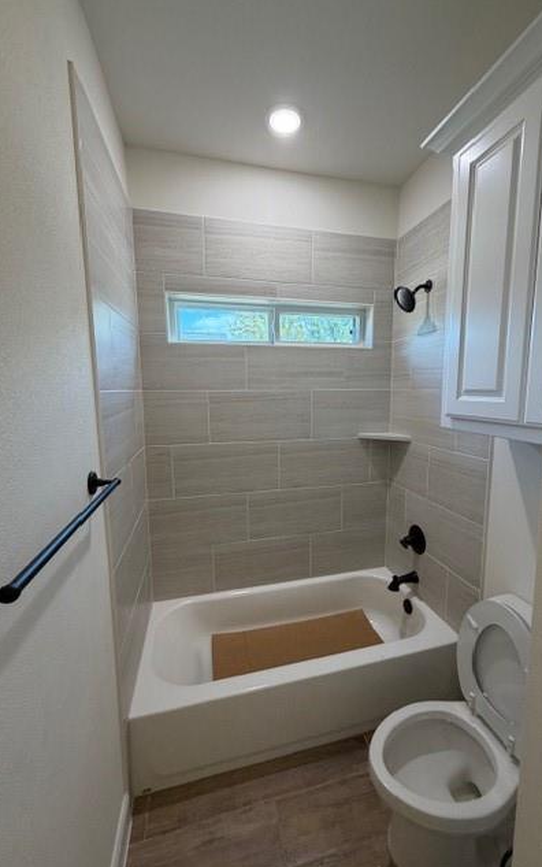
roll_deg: +0.5
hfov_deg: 74.6
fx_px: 354
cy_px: 434
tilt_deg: -5.1
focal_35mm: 15
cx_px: 297
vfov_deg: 101.4
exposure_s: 1/120
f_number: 2.2
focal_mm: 2.22
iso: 200
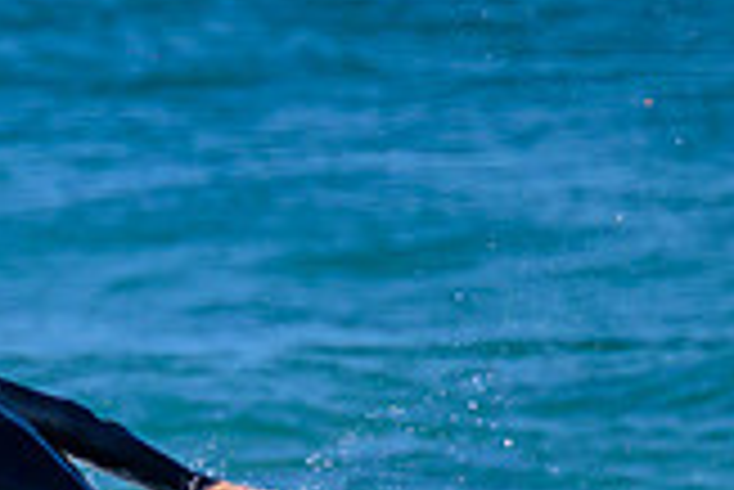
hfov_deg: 0.8
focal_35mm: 2733
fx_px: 55771
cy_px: 901
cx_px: -753
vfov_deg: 0.5
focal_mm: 560
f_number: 8
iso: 450
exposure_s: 1/2000
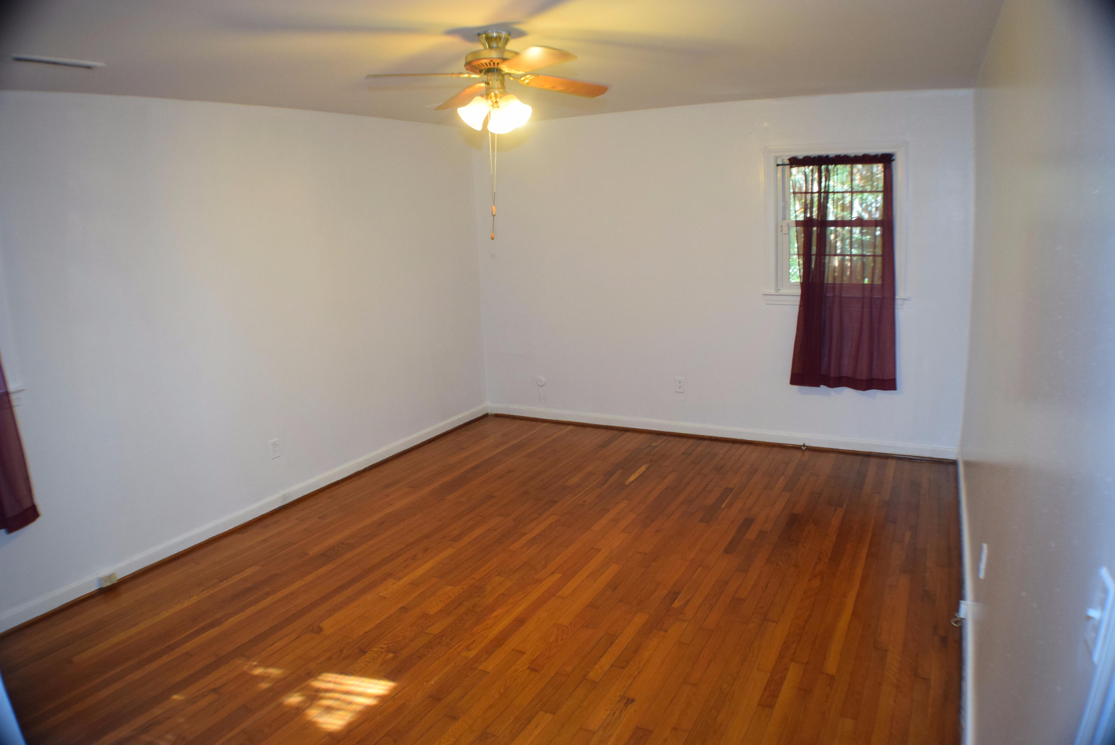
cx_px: 558
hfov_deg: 61.9
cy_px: 372
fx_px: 930
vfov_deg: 43.7
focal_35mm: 30
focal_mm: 20
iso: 1000
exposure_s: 1/60
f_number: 3.8
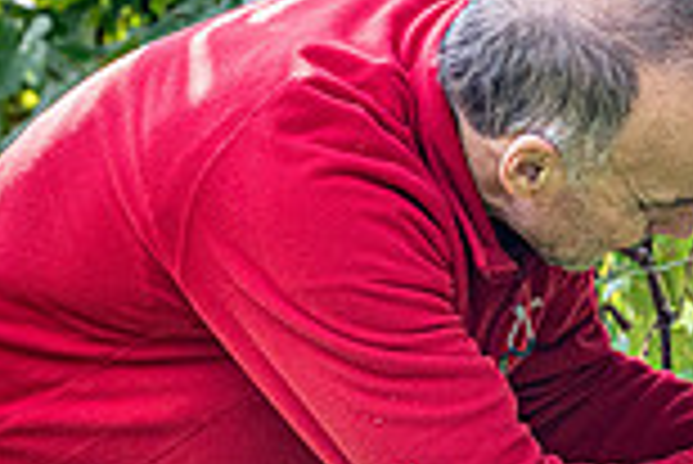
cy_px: 200
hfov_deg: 2.7
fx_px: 14547
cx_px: 540
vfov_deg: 1.8
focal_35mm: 755
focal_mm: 200
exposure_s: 1/640
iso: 280
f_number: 5.6
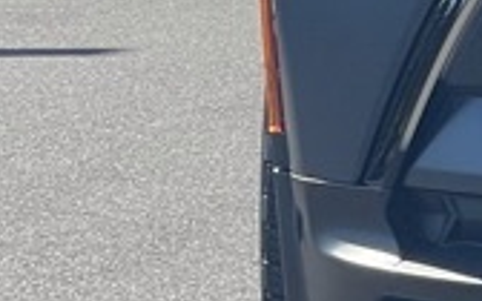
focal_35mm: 336
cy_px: -95
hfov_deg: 6.0
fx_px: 4414
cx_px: 1176
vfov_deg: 3.9
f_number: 2
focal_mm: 6
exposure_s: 1/1142
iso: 25
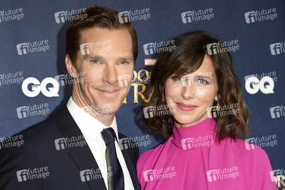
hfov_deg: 20.8
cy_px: 95
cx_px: 142
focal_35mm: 98
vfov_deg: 14.0
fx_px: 776
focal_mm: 98
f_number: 5.6
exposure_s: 1/80
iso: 640
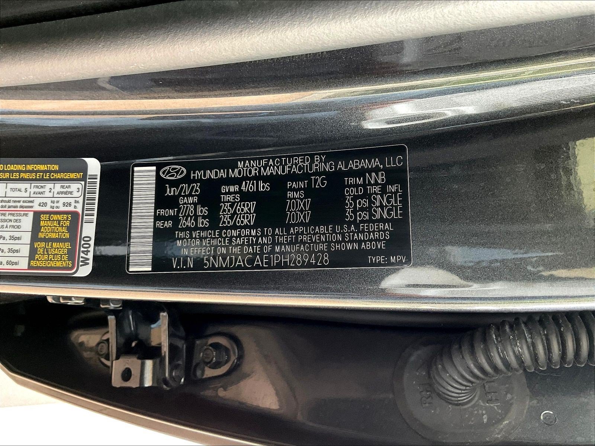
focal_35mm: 29
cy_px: 223
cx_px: 298
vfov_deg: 48.2
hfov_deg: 61.7
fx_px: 498
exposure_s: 1/60
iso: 100
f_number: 1.8
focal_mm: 3
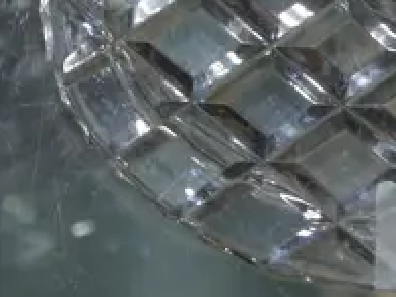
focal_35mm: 210
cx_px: 87
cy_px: -226
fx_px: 2401
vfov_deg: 6.9
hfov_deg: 9.4
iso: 200
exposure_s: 1/80
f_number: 4.4
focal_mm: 20
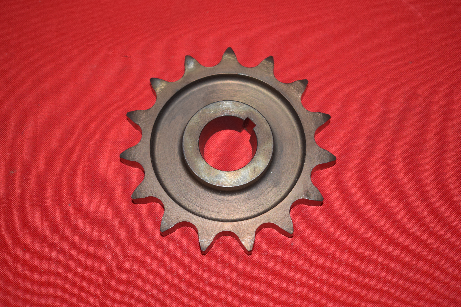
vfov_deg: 21.6
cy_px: 154
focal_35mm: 63
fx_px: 807
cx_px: 230
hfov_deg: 31.9
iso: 640
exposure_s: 1/160
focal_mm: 42
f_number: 5
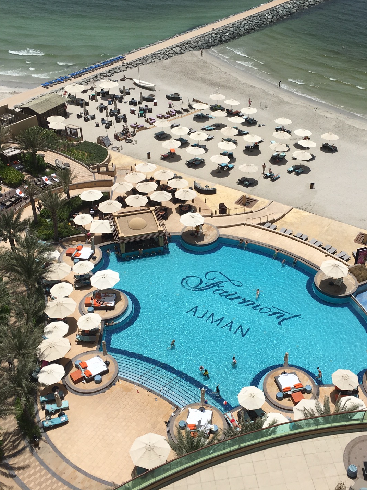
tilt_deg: -35.2
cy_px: 244
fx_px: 551
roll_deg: -1.4
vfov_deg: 47.9
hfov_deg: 36.6
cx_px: 226
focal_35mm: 39
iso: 25
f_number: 2.2
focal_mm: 4.15
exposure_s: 1/3497
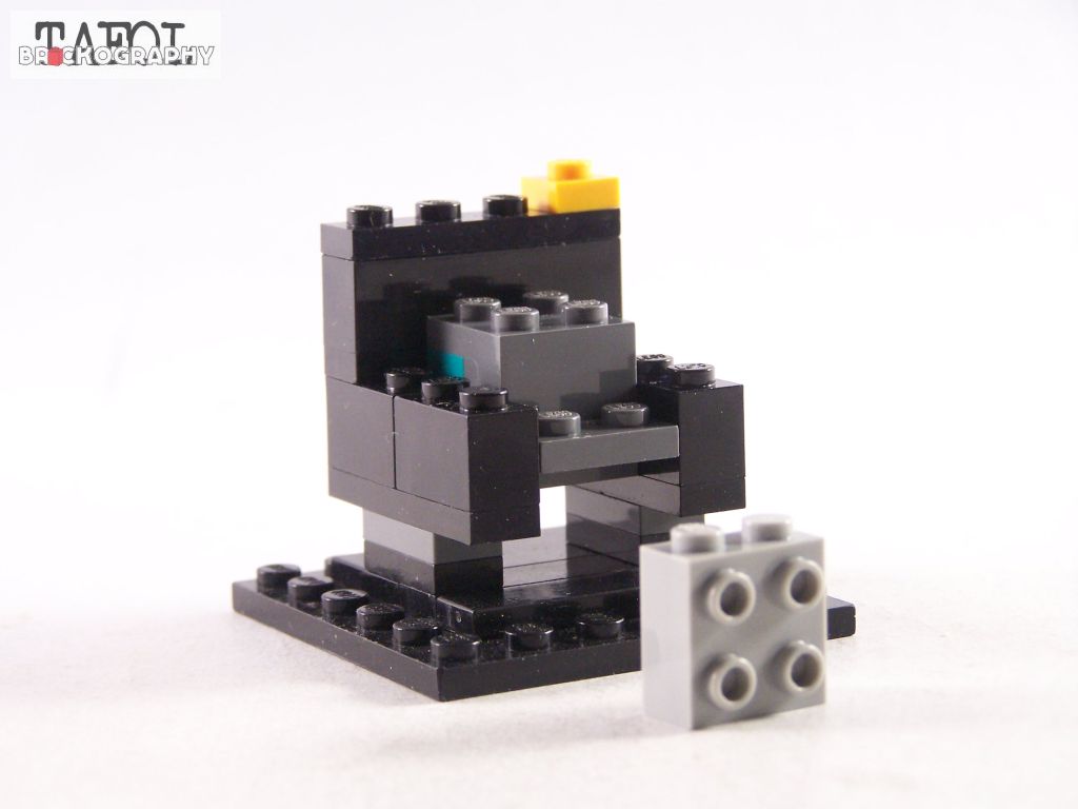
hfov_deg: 18.7
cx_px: 539
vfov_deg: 14.1
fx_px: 3270
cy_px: 404
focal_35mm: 105
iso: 200
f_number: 3.2
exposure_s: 1/30
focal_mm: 17.5
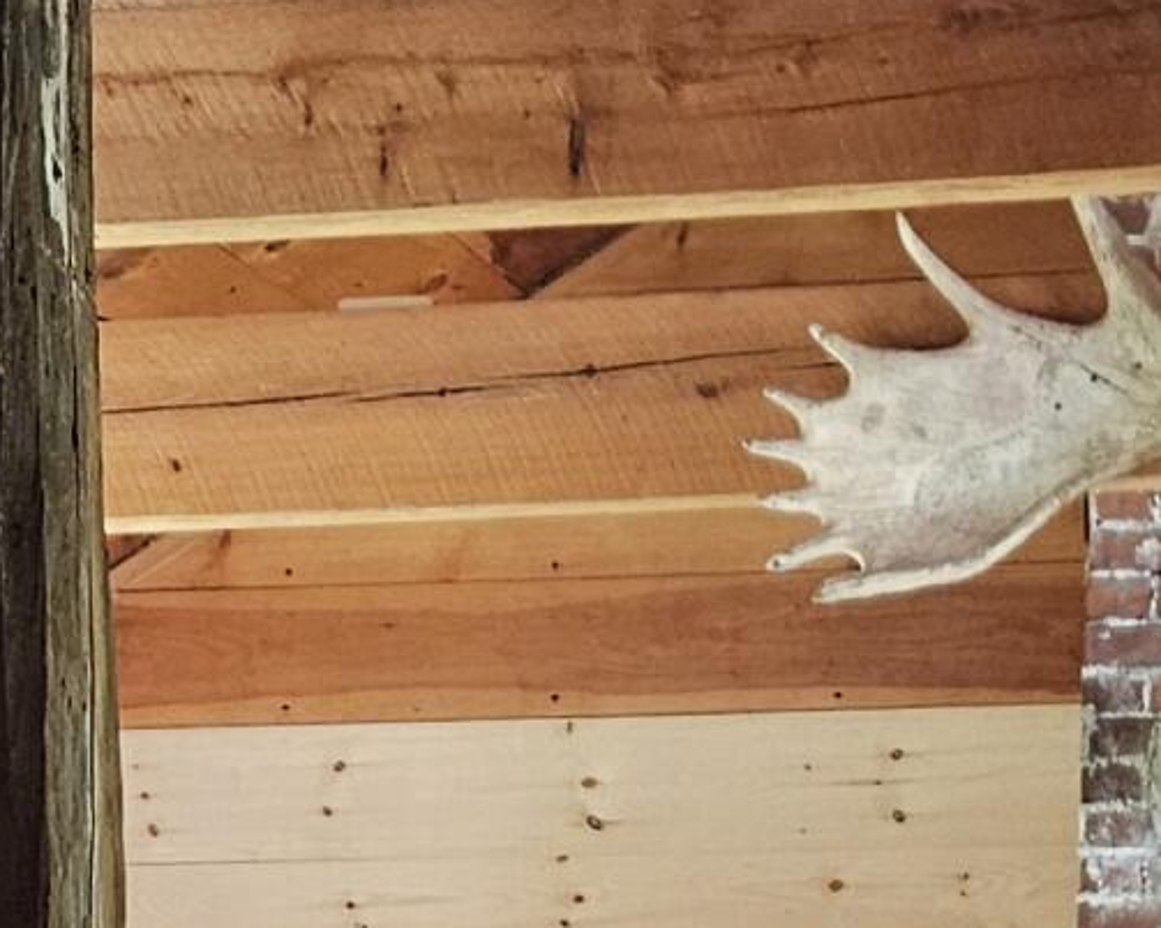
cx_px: 591
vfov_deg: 10.4
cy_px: 1997
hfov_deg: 14.4
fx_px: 4603
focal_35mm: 134
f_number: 1.8
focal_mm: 5.4
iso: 250
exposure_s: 1/120
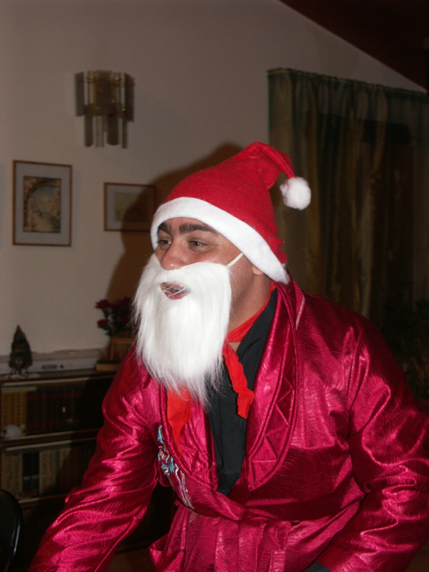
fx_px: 810
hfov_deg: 29.7
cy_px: 286
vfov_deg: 38.9
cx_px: 214
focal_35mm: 49
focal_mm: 12.73
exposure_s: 1/50
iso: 100
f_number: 2.8
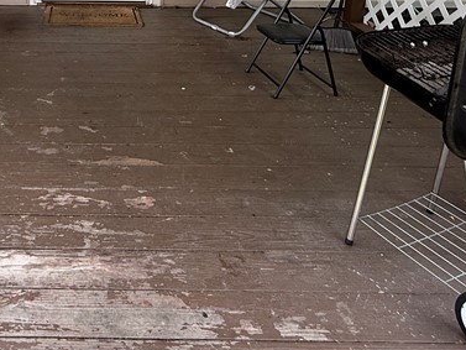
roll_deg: -0.5
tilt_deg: -9.9
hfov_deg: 45.7
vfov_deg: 32.5
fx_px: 512
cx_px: 75
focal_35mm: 38
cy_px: -48
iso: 50
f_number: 2.2
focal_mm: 2.22
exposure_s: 1/258
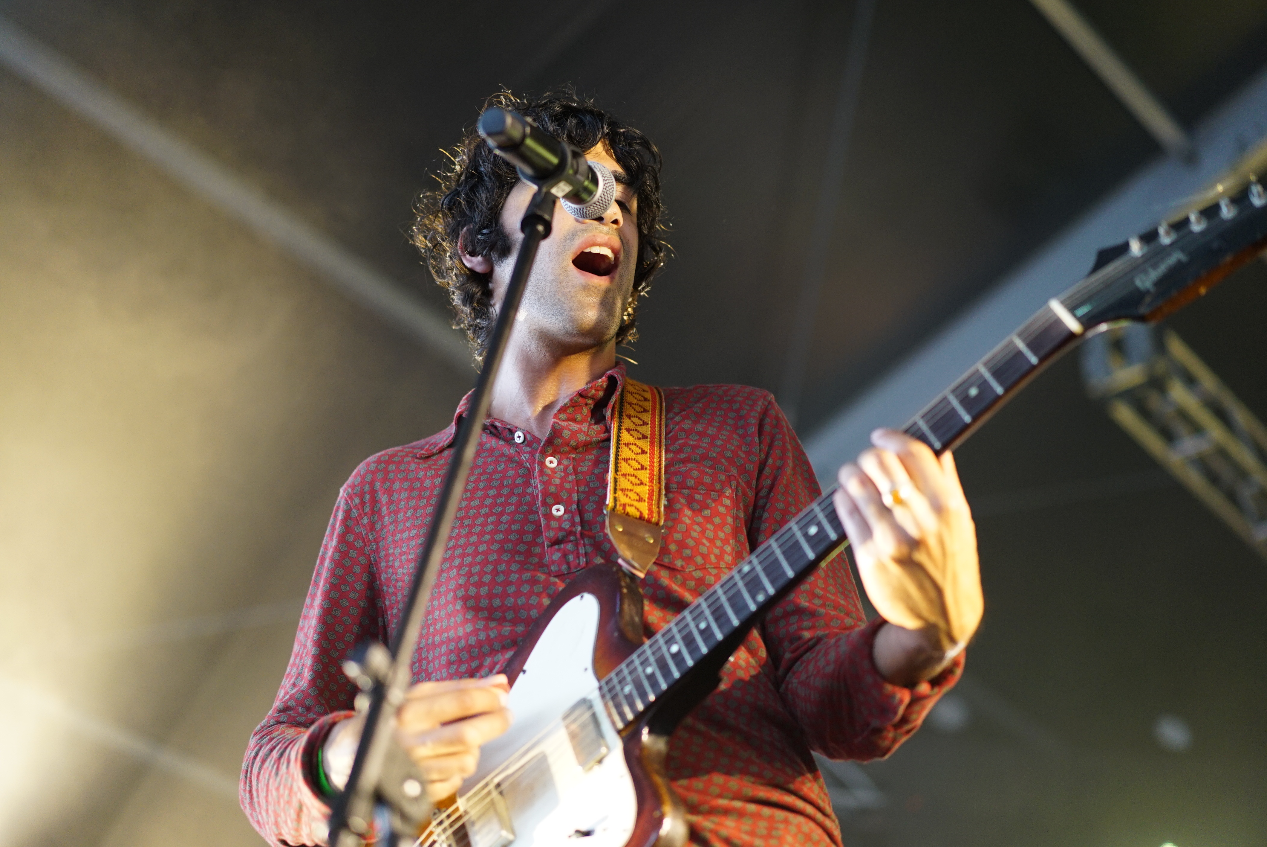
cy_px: 424
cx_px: 634
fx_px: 1937
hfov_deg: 36.2
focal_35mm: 55
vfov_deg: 24.6
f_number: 2
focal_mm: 55
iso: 2000
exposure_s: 1/160
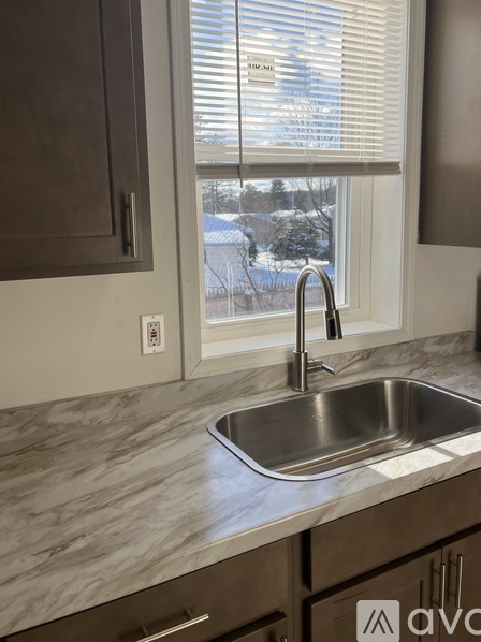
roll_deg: +1.0
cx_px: 262
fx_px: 538
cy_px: 285
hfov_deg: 48.1
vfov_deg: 61.5
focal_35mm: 29
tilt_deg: -7.8
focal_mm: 5.1
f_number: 1.6
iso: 50
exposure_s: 1/727
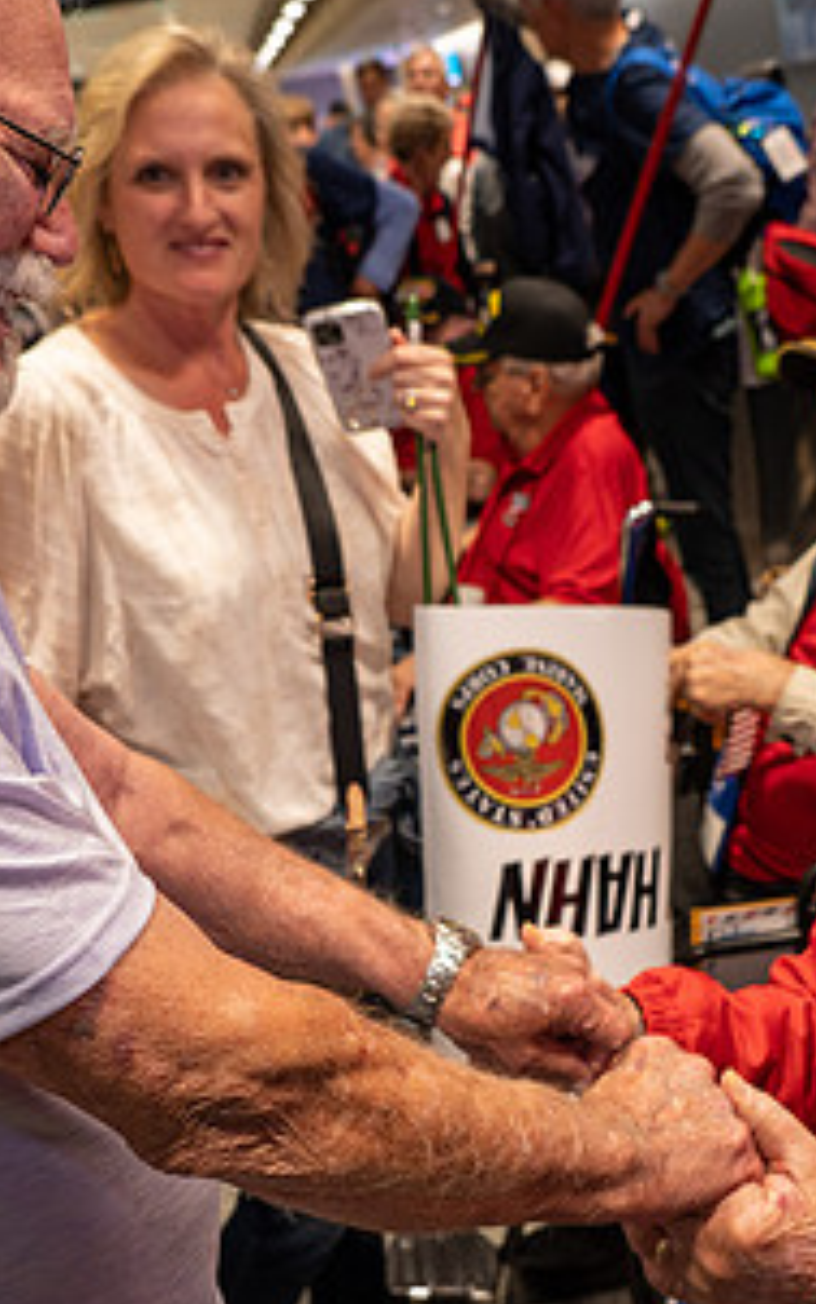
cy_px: 773
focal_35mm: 47
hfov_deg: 27.2
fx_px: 1671
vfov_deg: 42.5
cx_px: 557
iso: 1400
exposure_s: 1/60
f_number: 4.5
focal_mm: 24
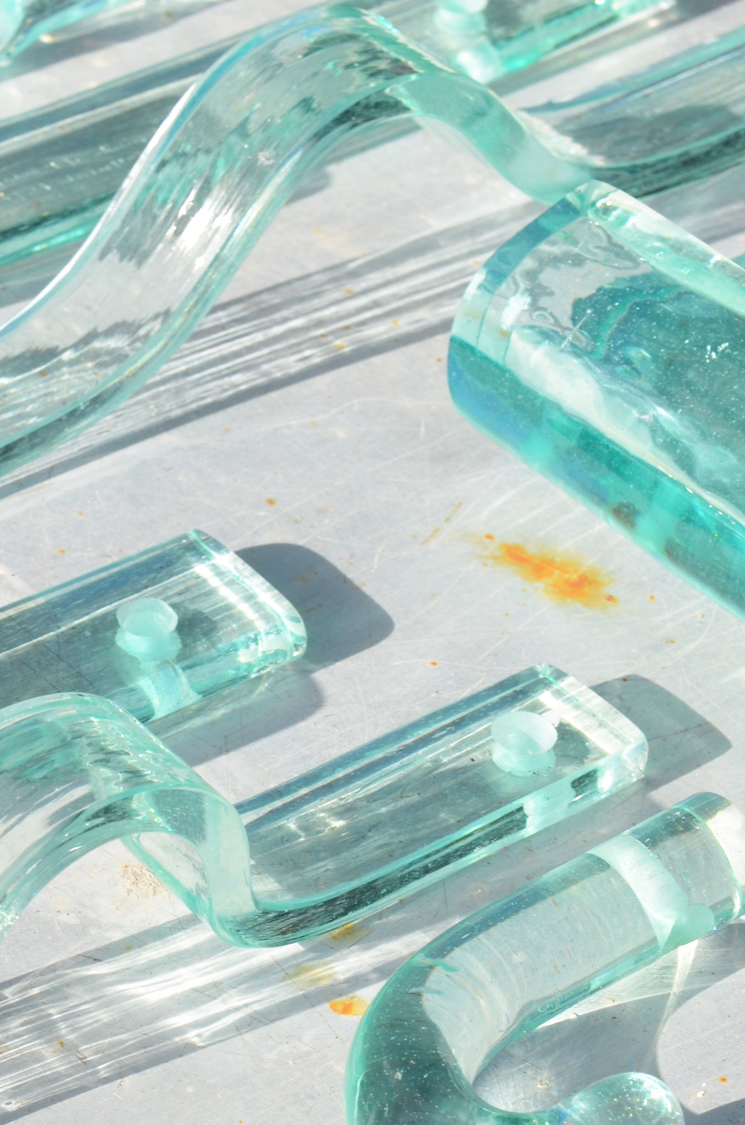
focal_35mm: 150
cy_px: 758
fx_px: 4677
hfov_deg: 9.1
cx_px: 95
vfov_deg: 13.7
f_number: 11
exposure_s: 1/500
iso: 400
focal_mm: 50
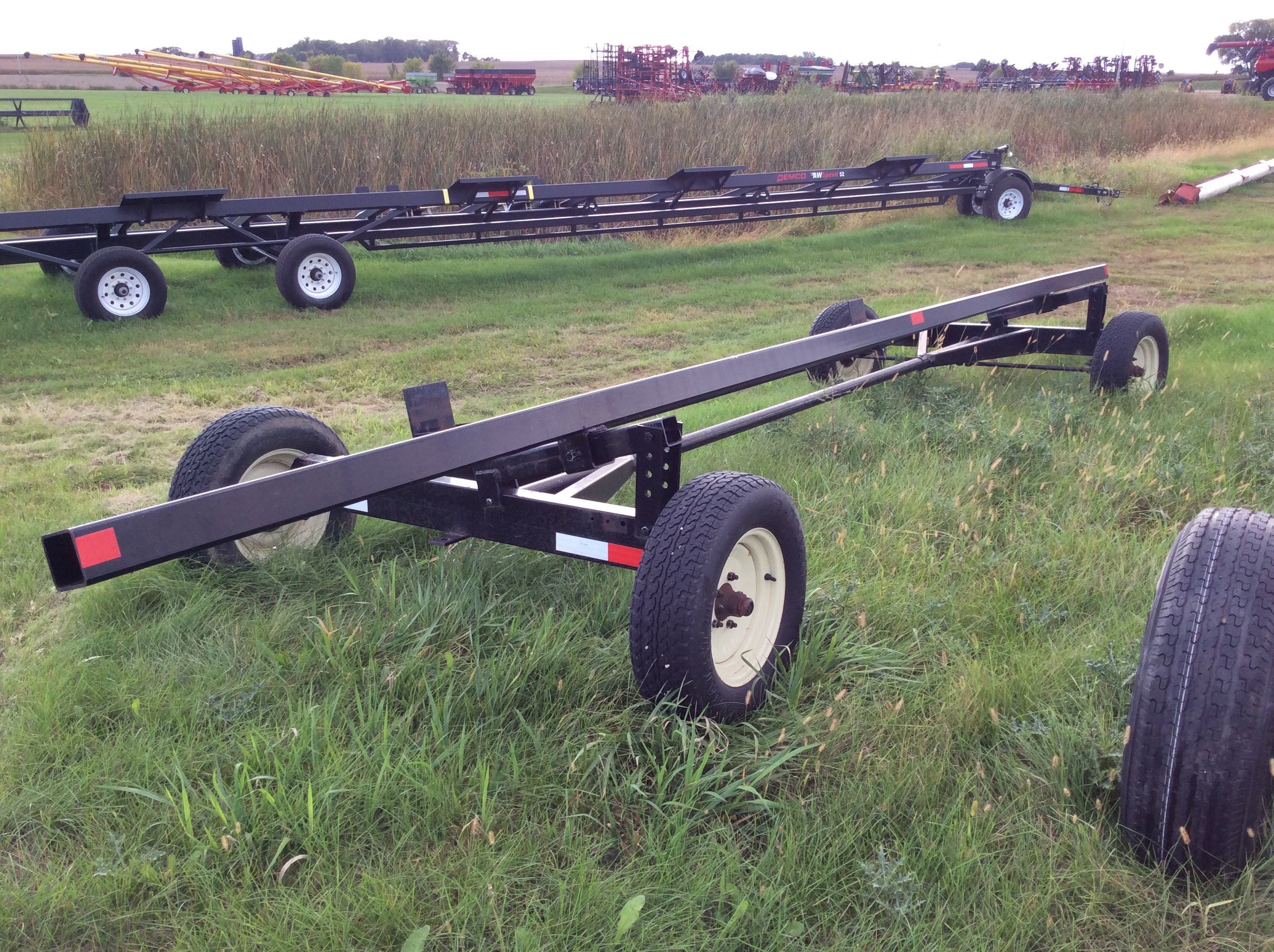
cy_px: 476
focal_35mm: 32
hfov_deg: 56.9
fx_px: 1176
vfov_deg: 44.1
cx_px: 637
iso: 32
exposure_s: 1/256
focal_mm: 3.3
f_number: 2.4
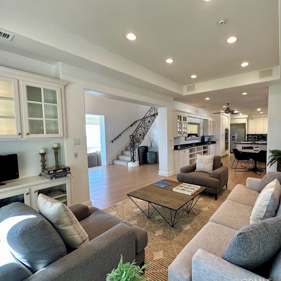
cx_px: 179
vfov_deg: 84.0
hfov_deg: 82.1
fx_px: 156
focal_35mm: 17
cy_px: 143
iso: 160
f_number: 2.2
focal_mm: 2.22
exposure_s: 1/120
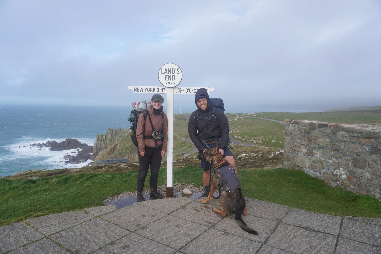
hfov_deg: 73.7
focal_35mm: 24
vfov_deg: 53.1
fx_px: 254
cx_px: 190
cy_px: 127
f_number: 4.5
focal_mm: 16
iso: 100
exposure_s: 1/500
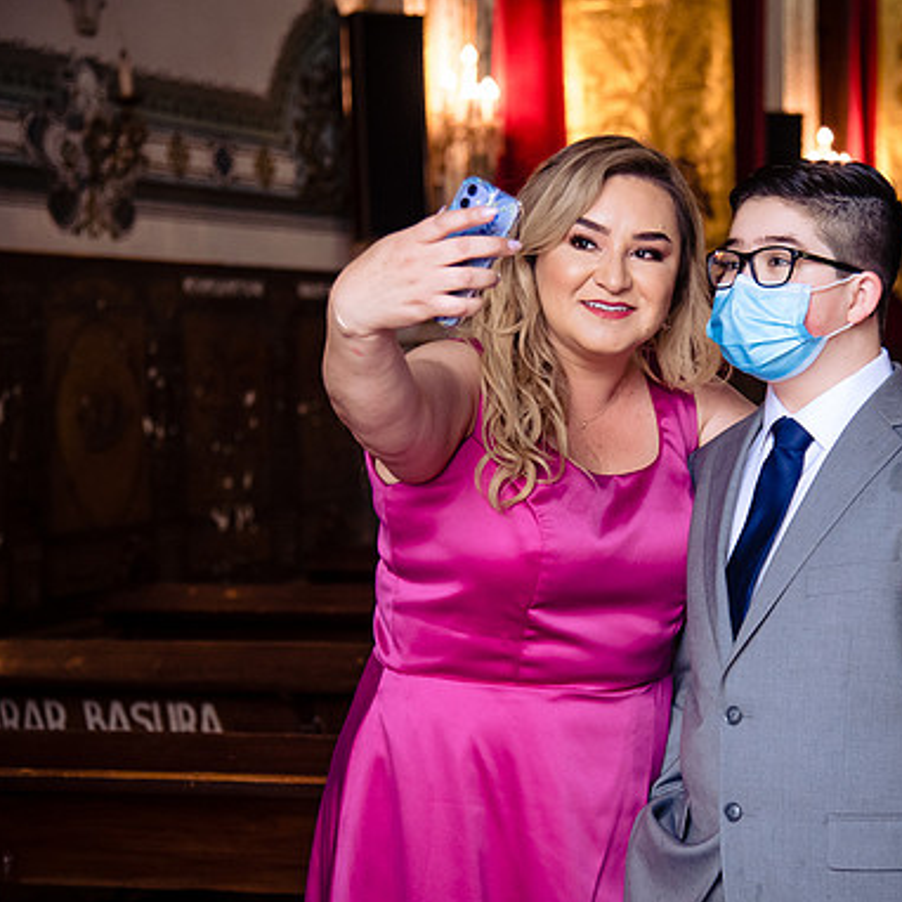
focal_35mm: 89
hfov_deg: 19.4
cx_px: 600
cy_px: 455
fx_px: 2624
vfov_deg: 19.5
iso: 2000
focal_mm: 65
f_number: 4
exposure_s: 1/200
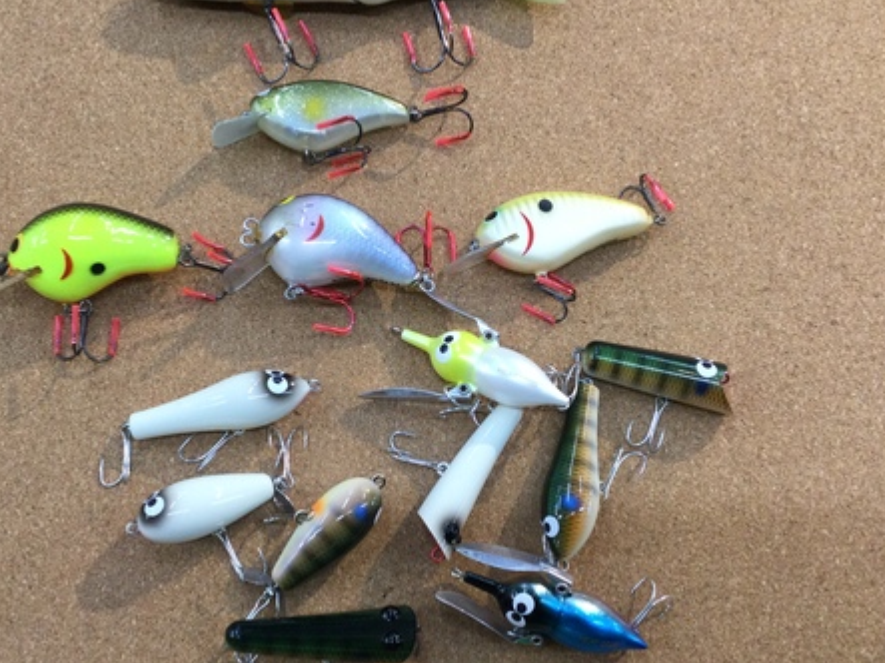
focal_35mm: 42
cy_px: 310
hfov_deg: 44.6
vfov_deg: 34.3
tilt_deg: -74.2
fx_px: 1073
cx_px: 368
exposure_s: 1/30
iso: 32
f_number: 2.4
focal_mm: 3.3
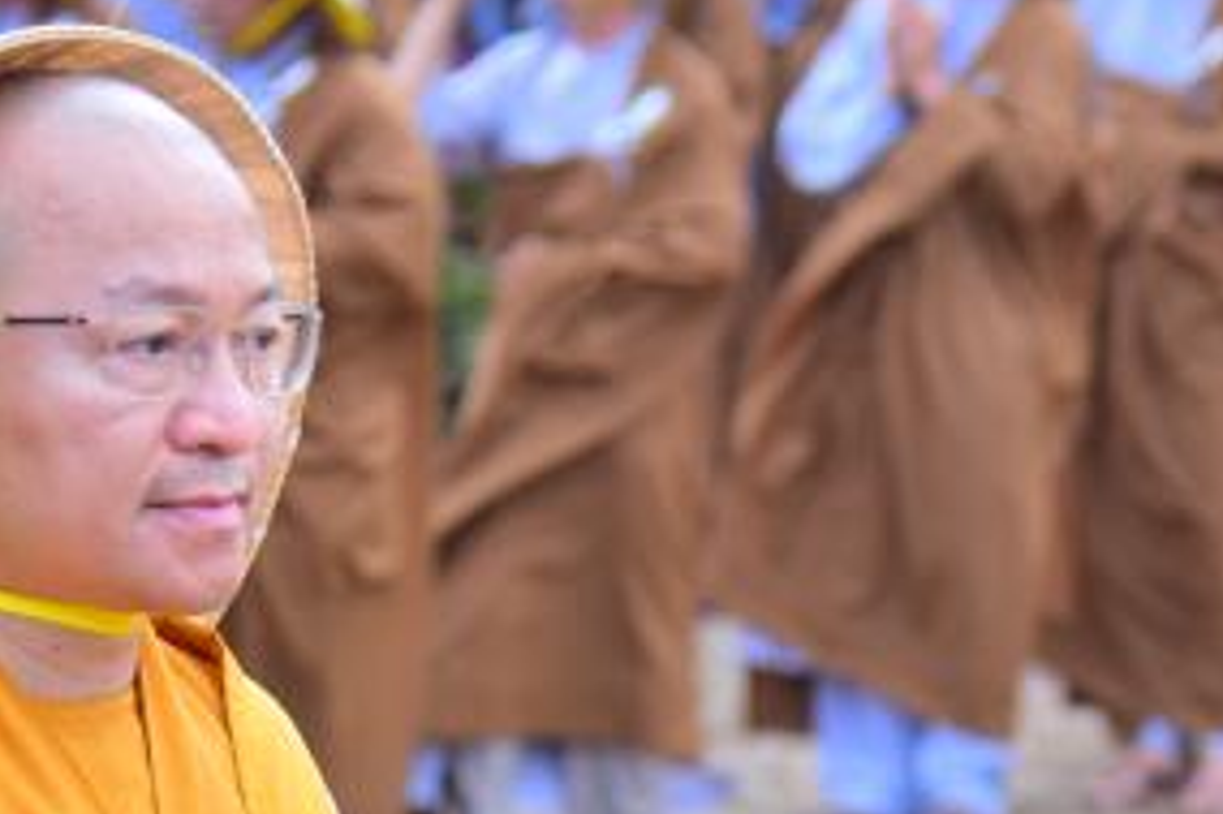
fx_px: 8080
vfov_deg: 5.8
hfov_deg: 8.7
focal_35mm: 238
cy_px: 601
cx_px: 612
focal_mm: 66
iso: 80
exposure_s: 1/160
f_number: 4
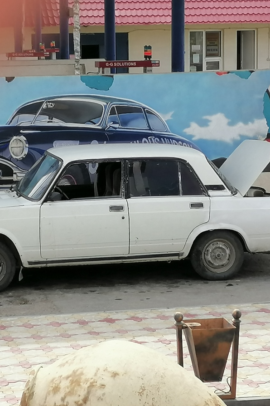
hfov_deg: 12.1
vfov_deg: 18.1
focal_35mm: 113
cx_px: 97
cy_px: 204
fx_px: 1272
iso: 50
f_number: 1.8
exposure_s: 1/831
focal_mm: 5.3
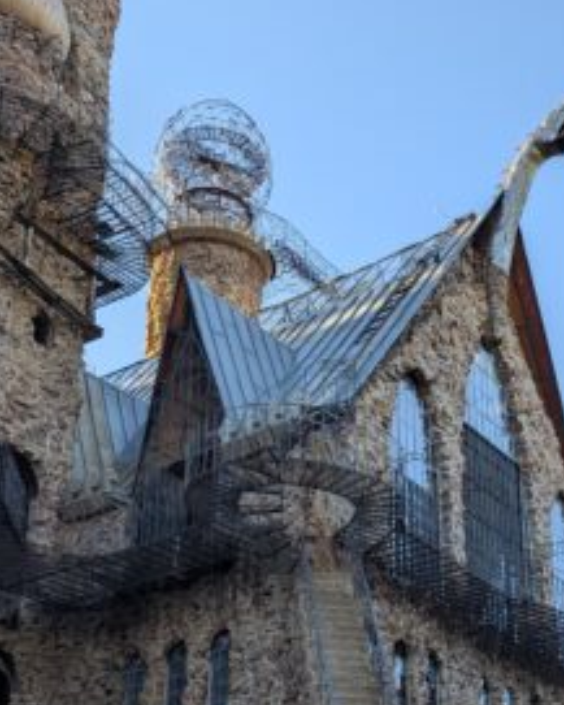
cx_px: 483
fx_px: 1084
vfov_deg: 34.5
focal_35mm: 52
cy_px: 598
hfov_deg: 28.3
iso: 22
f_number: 1.68
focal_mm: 6.9
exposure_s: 1/280
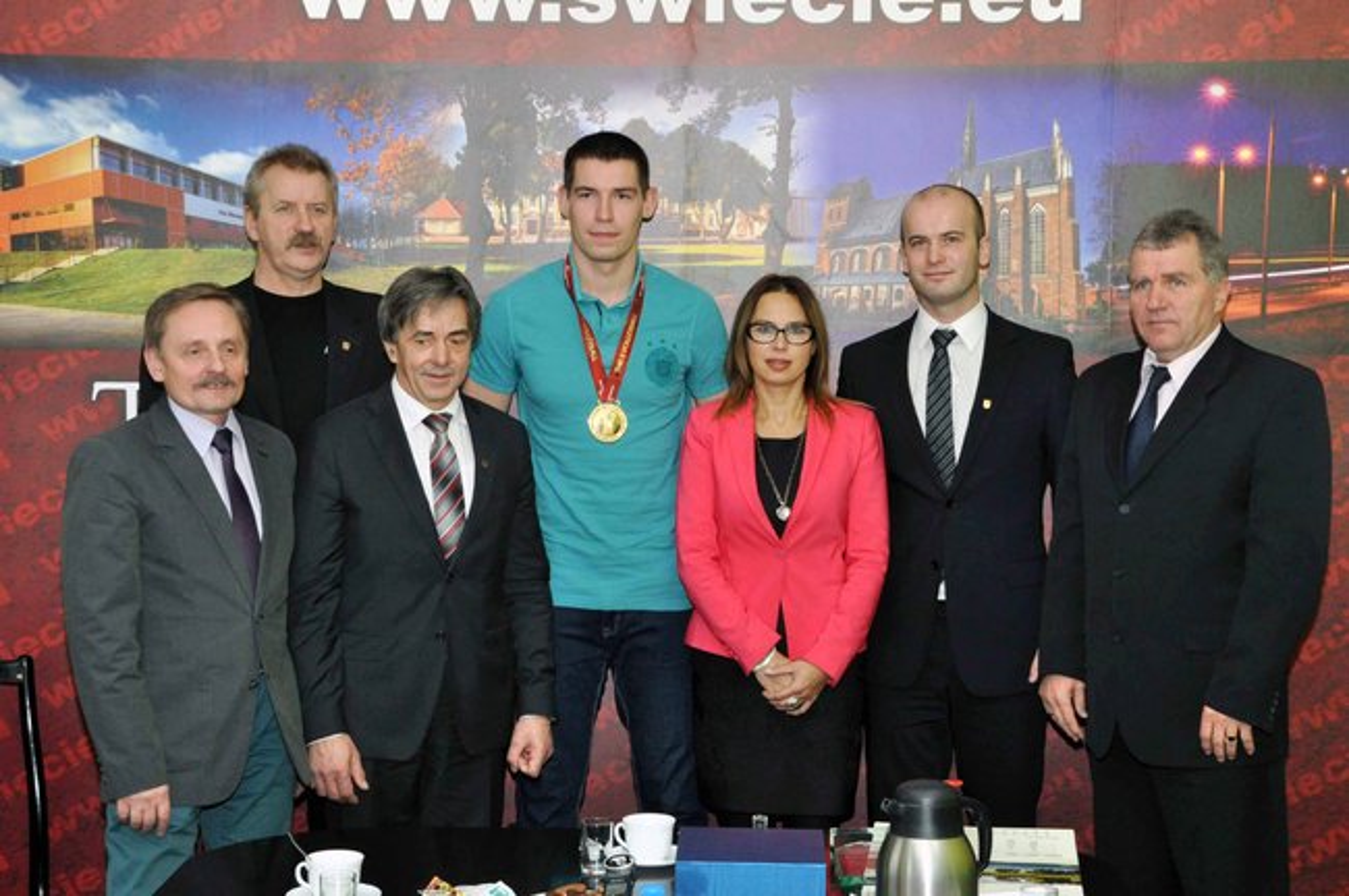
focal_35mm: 66
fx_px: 2471
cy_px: 448
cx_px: 674
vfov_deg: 20.6
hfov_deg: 30.5
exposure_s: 1/60
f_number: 13
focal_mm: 44
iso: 1250
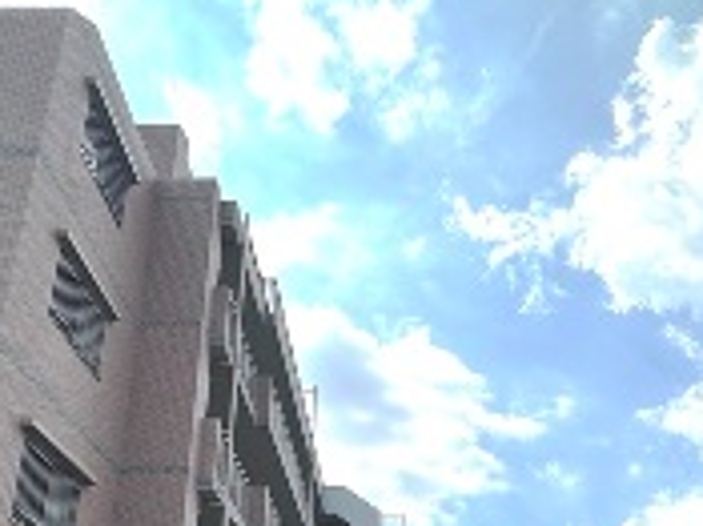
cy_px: 542
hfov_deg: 56.7
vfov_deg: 38.4
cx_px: 398
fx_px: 649
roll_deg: +1.3
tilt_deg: +18.6
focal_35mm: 32
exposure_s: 1/4132
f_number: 2.2
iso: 40
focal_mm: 2.22
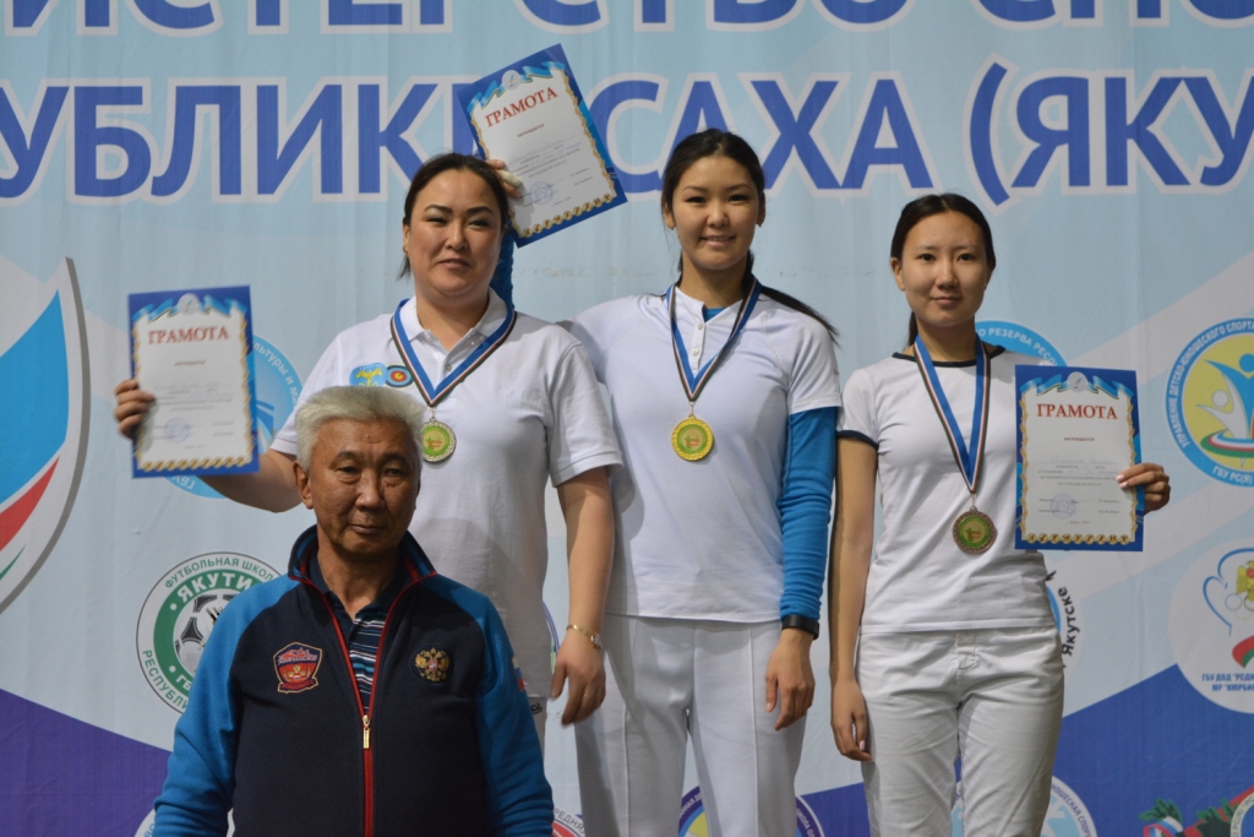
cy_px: 418
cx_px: 627
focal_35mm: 82
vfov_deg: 16.6
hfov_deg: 24.6
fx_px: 2874
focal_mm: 55
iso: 800
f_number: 5.6
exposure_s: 1/30
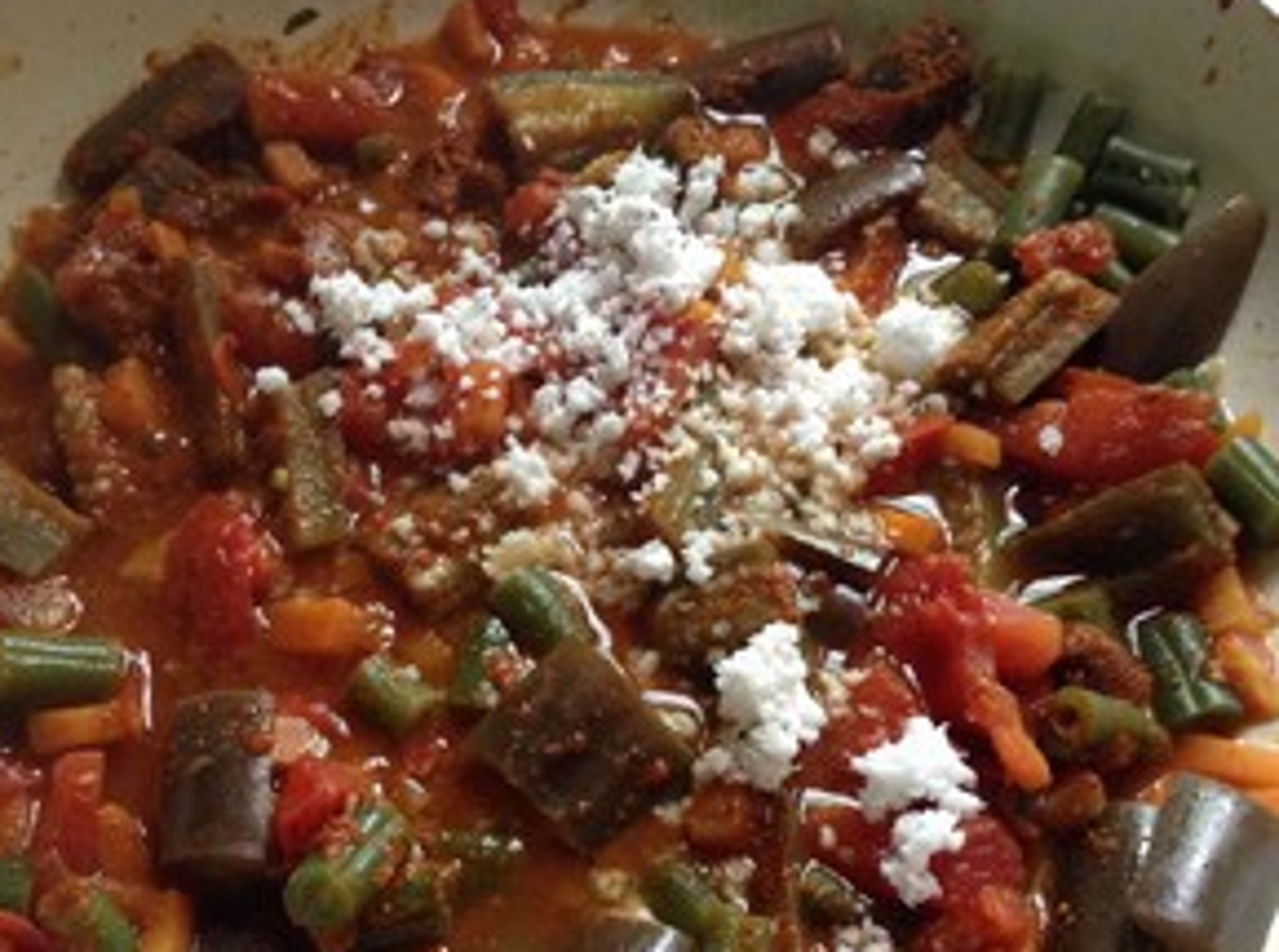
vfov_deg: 35.7
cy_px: 551
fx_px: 1474
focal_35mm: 40
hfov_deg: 46.8
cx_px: 566
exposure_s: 1/24
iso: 160
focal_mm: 3.3
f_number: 2.4
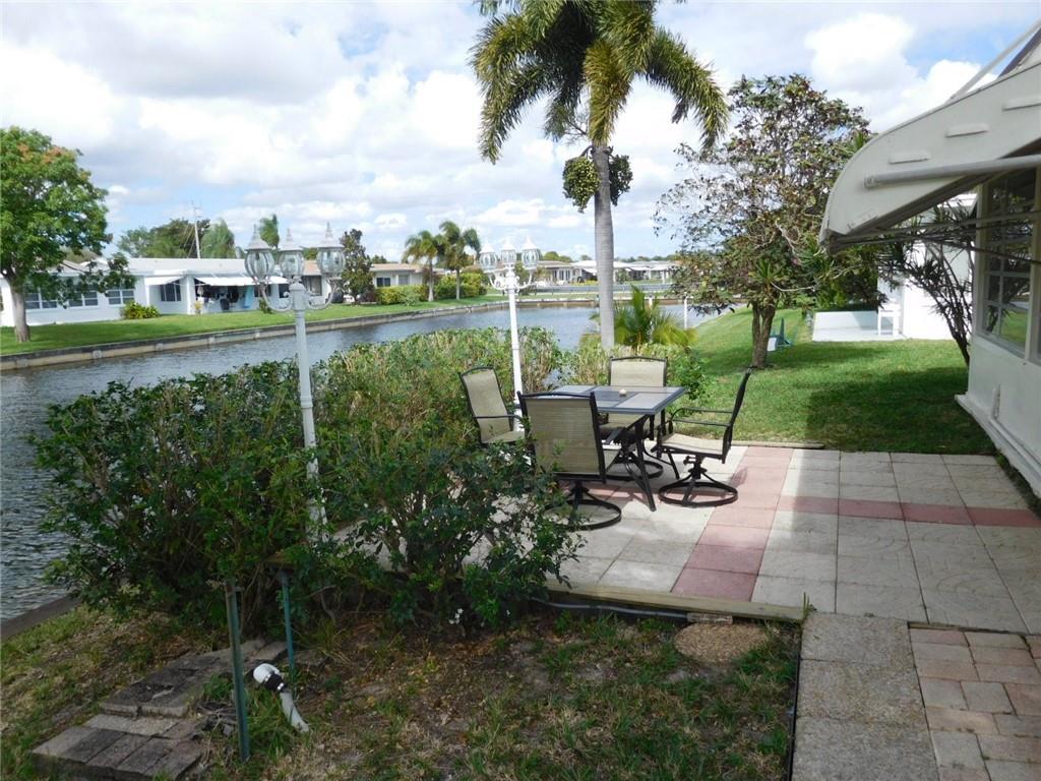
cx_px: 520
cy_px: 390
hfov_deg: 69.4
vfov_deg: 54.9
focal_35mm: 25
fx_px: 752
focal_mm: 4.5
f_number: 3.4
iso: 125
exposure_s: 1/1000
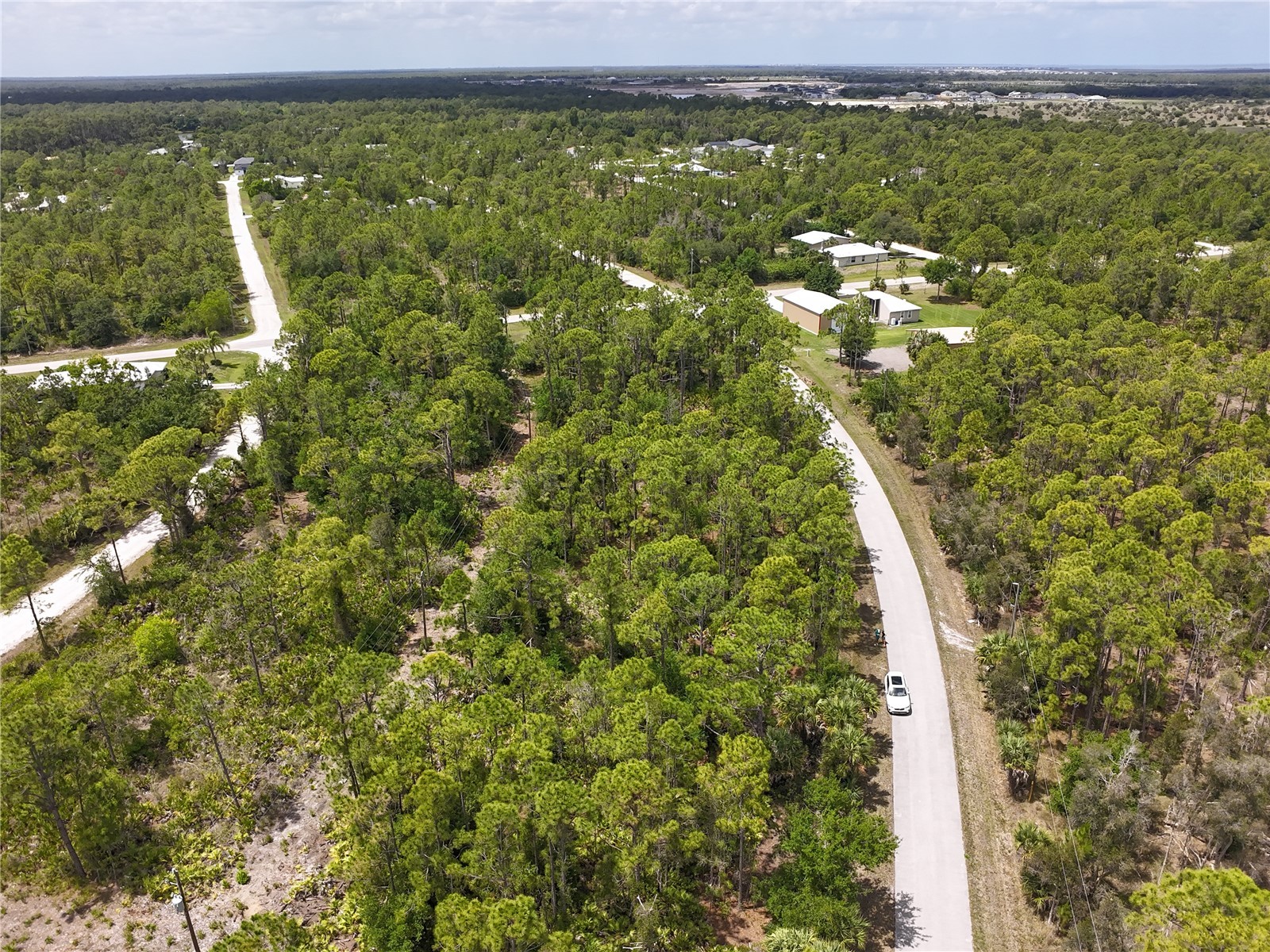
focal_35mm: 24
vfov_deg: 56.8
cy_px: 476
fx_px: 881
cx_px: 635
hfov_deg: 71.6
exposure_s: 1/725
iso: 110
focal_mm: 4.55
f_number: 2.8
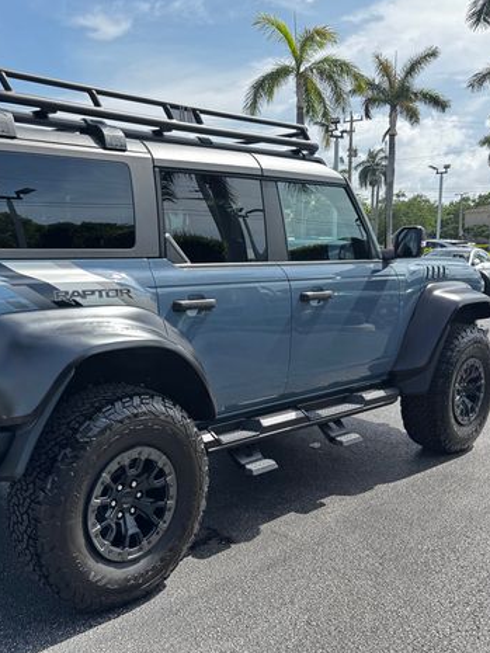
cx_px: 128
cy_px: 326
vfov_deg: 55.3
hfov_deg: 41.8
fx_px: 623
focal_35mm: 33
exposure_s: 1/1215
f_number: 1.78
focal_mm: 6.76
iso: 80
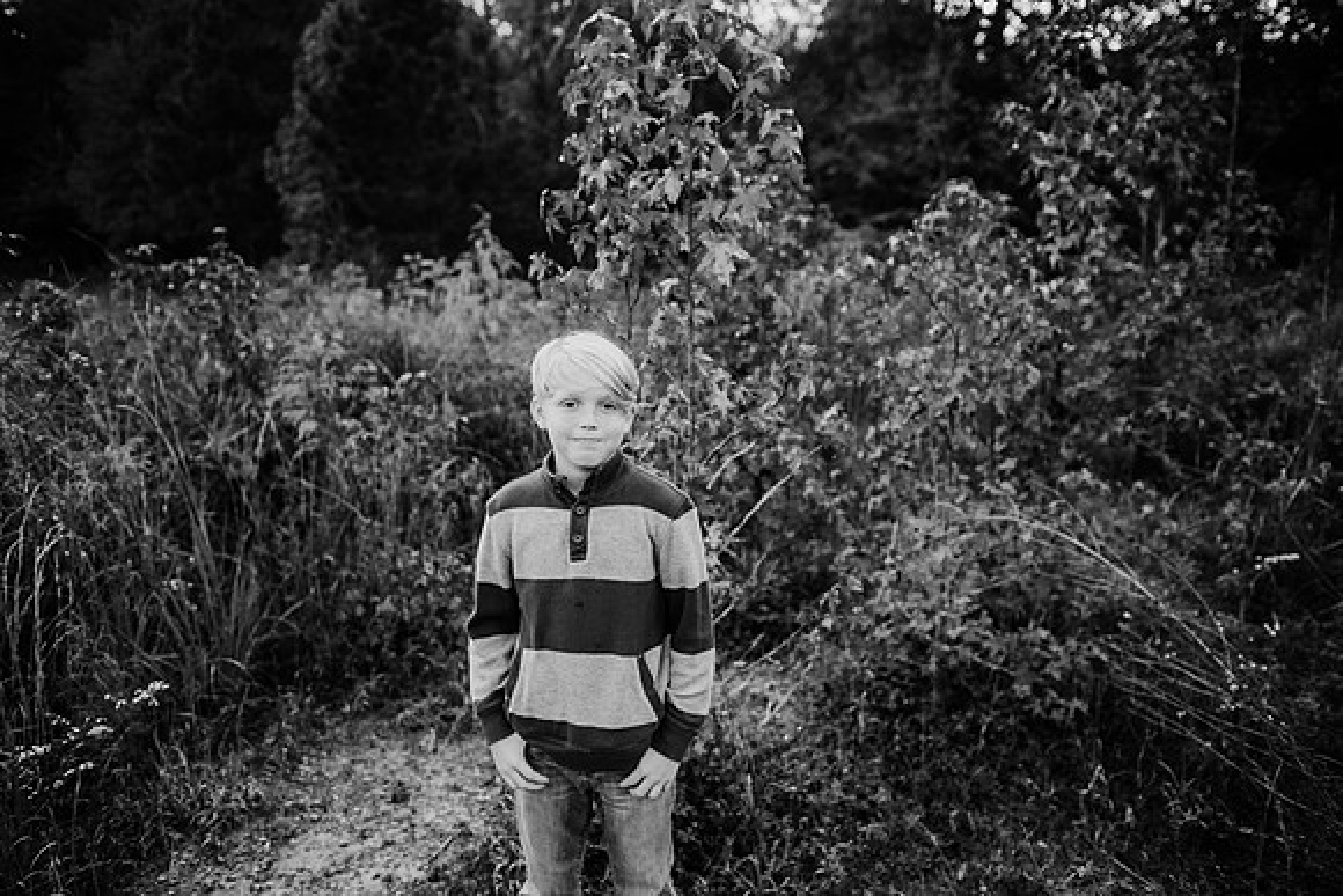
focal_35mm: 24
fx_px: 896
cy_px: 448
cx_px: 672
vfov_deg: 53.2
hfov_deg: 73.7
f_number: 2.5
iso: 200
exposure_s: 1/800
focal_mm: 24
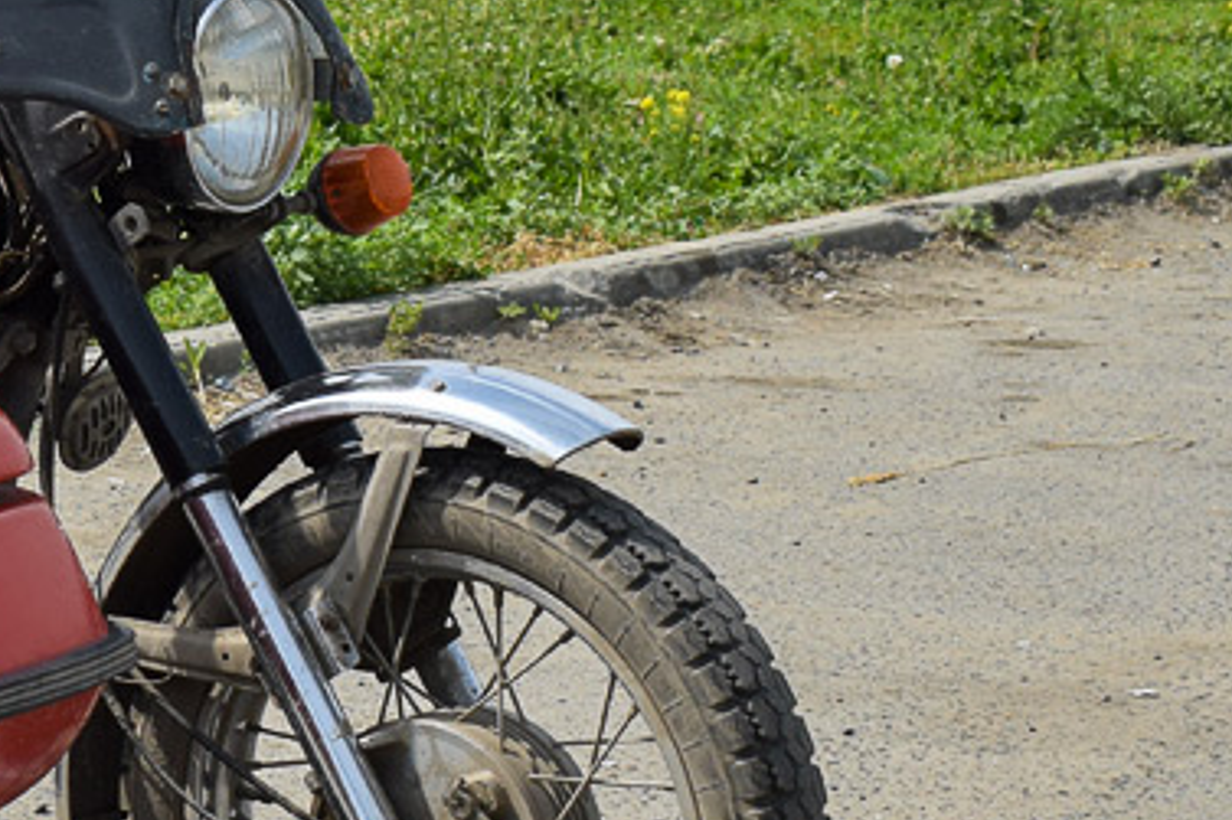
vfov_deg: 9.9
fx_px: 4741
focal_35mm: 139
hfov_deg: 14.0
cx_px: -520
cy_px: 268
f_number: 6.3
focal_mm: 29
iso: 200
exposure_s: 1/800
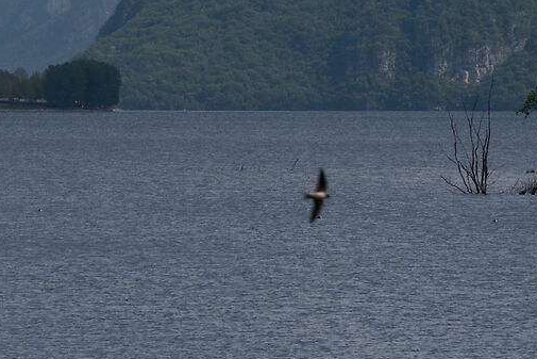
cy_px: -206
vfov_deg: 2.7
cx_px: -183
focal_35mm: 499
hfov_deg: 4.1
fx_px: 7445
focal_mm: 105
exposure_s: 1/320
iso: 200
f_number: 8
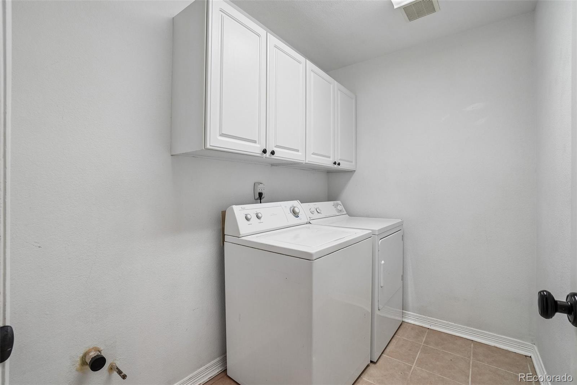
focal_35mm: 15
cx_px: 288
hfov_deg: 100.4
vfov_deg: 77.3
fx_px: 240
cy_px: 192
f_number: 8
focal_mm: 10
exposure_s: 1/20
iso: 400
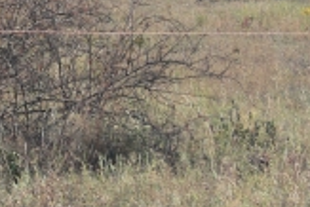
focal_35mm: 503
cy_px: -118
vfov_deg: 2.7
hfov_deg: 4.1
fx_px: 4335
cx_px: -259
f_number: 4
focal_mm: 26.1
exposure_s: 1/100
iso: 80
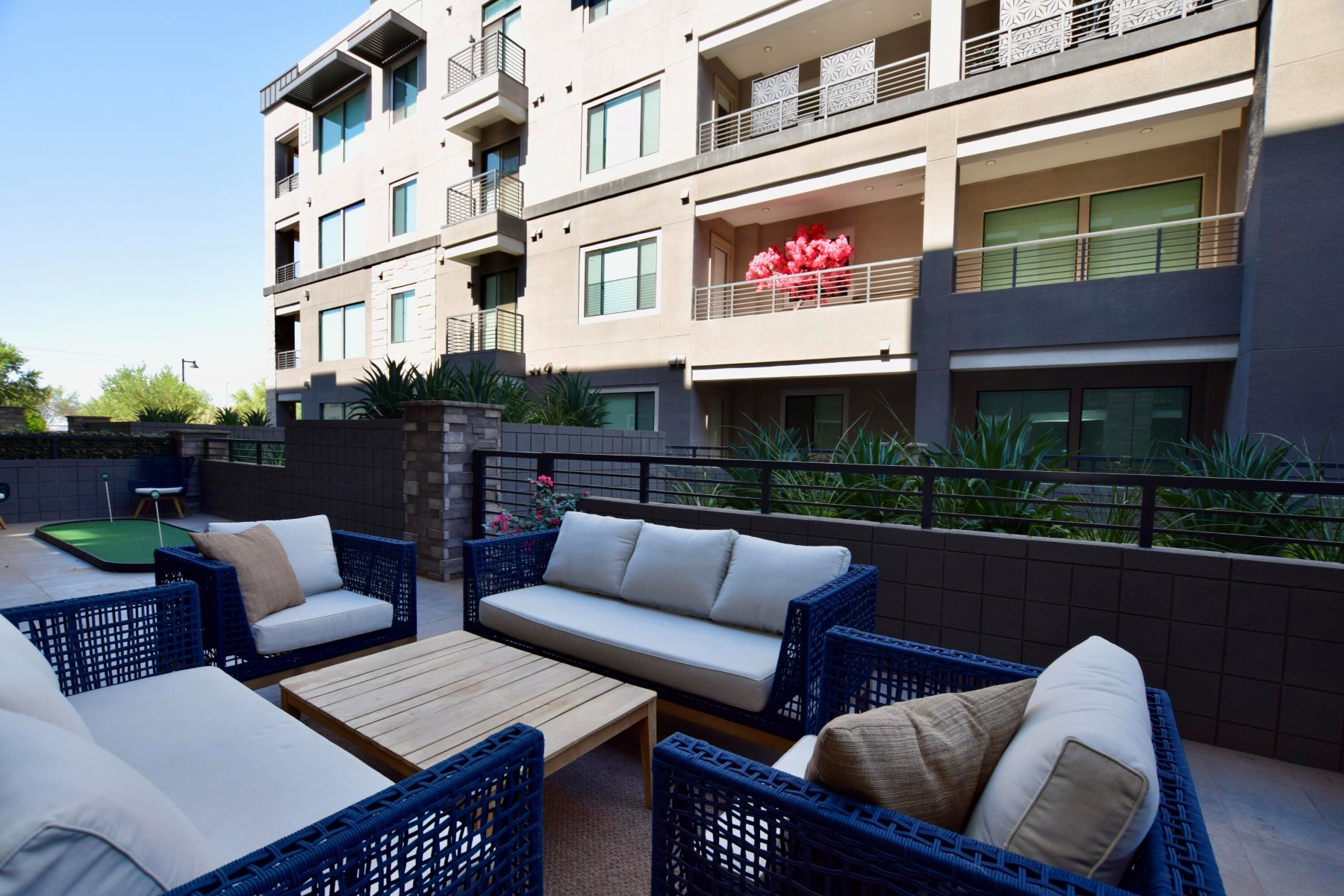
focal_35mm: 15
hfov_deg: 100.4
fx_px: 560
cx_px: 672
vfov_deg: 77.3
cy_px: 448
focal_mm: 10
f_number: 5.6
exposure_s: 1/125
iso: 100
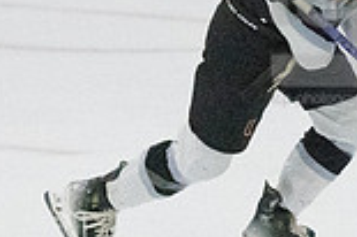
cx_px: 341
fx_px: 11134
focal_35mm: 1124
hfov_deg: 1.8
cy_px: 25
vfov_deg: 1.2
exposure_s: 1/1600
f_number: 5
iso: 8000
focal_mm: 200
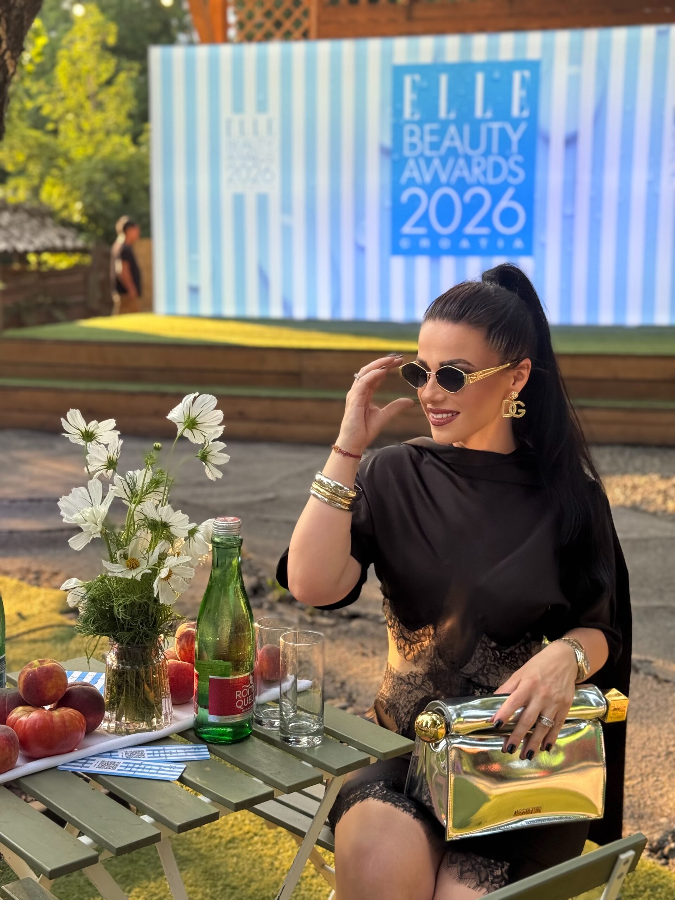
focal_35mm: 48
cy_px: 450
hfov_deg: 30.3
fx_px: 1248
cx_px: 338
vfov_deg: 39.7
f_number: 1.78
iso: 100
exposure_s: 1/568
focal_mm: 6.76
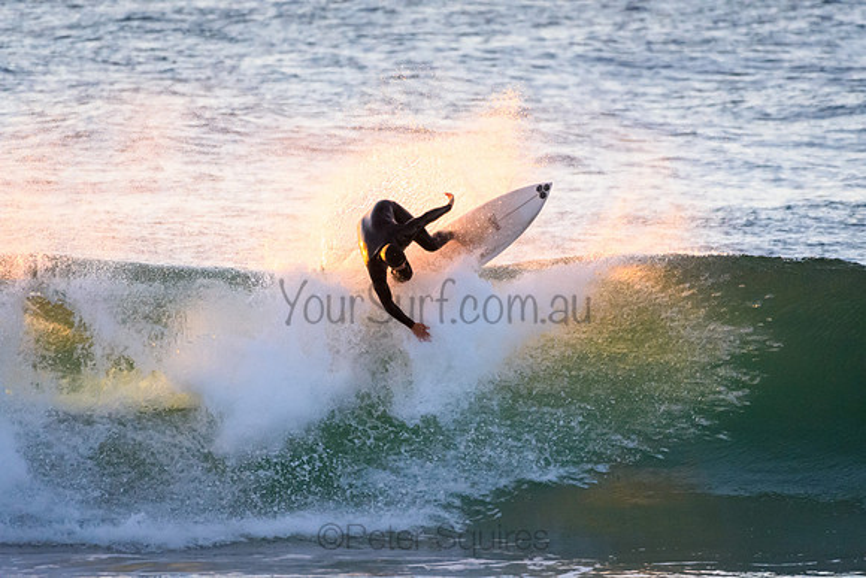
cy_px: 289
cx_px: 433
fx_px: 18045
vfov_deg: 1.8
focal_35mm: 750
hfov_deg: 2.7
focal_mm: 500
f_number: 5.6
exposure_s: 1/1600
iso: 2500
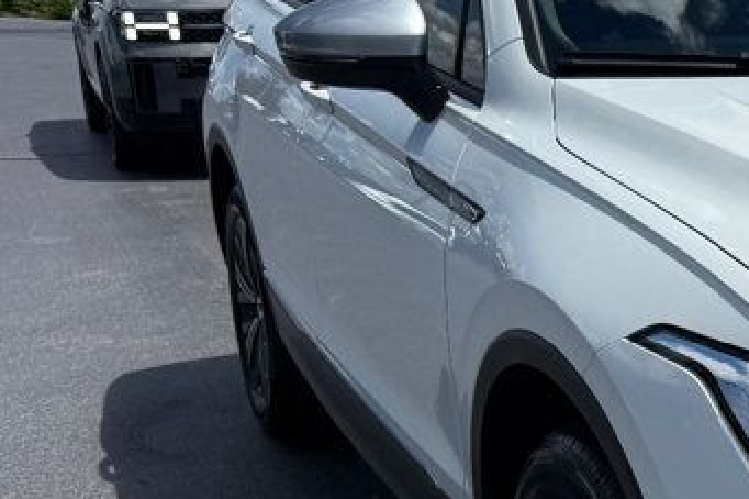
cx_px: 1037
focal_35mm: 75
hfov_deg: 23.2
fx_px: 1560
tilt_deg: -13.5
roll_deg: -2.2
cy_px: 380
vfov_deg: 18.0
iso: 80
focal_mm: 6.76
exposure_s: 1/11905
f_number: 1.78
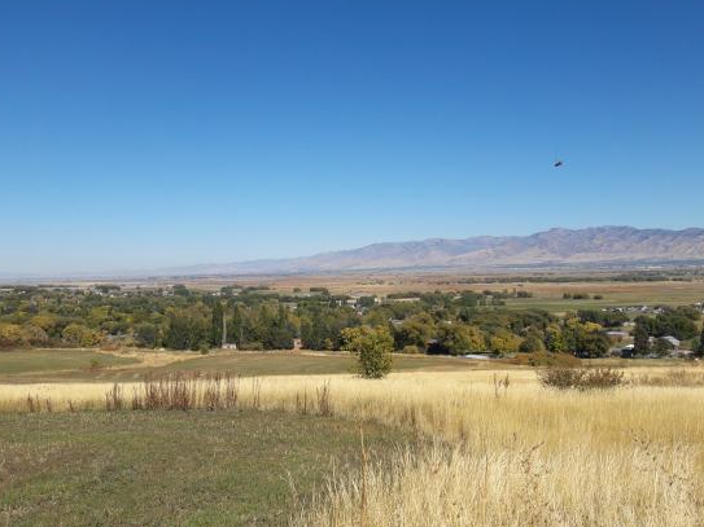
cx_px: 362
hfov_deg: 55.4
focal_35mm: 33
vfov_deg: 42.9
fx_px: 671
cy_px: 234
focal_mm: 3.7
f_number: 1.9
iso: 40
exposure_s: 1/2242
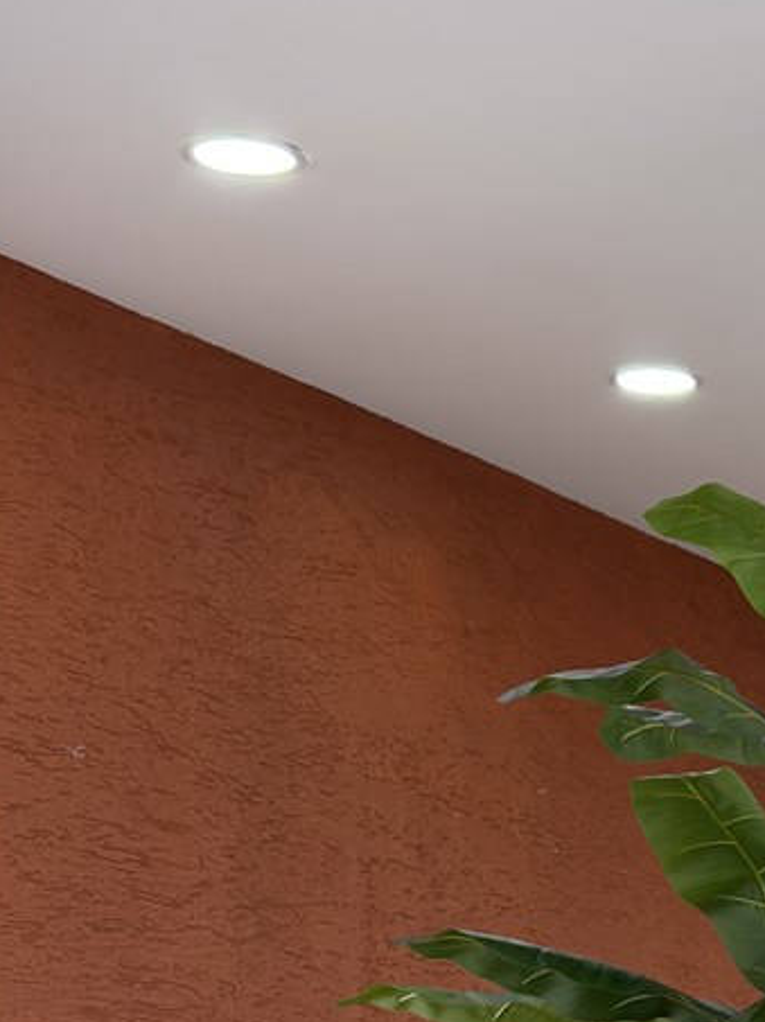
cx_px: 1061
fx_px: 2921
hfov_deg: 14.2
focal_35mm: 99
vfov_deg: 18.8
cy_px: 1234
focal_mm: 6.76
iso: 100
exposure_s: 1/89
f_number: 1.78
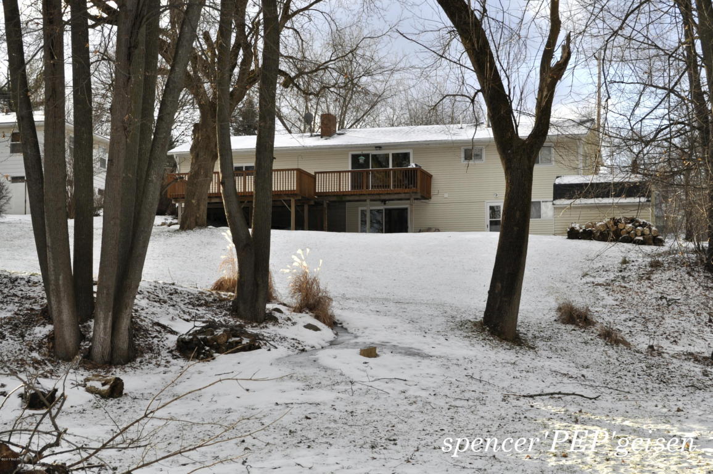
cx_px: 356
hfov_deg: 30.5
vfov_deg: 20.6
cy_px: 237
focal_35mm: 66
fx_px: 1306
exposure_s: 1/320
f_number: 9
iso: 200
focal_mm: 44
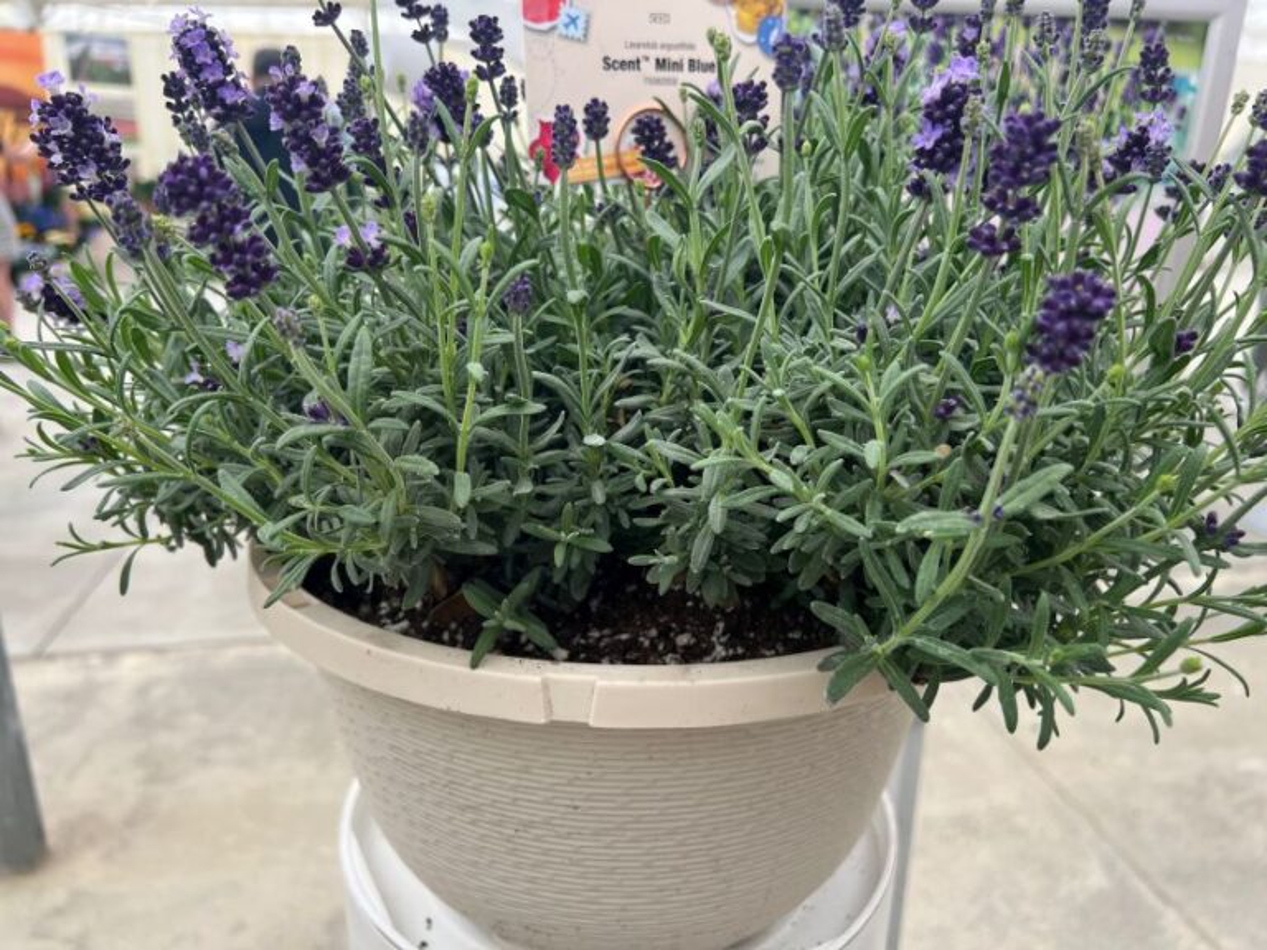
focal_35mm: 26
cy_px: 475
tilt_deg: -17.9
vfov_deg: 53.1
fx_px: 952
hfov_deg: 67.3
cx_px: 634
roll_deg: +0.4
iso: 50
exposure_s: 1/718
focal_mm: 5.7
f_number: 1.5
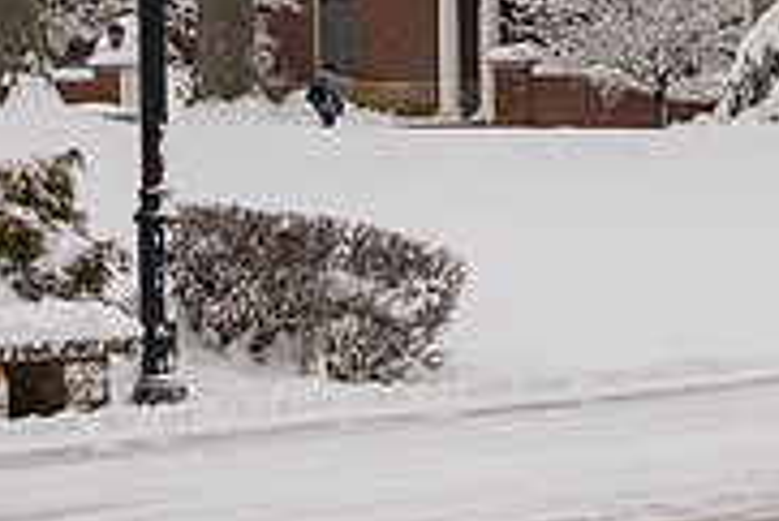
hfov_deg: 9.2
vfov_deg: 6.1
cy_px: -144
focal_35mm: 224
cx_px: 590
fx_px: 4851
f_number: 3.5
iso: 100
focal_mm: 70
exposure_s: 1/640
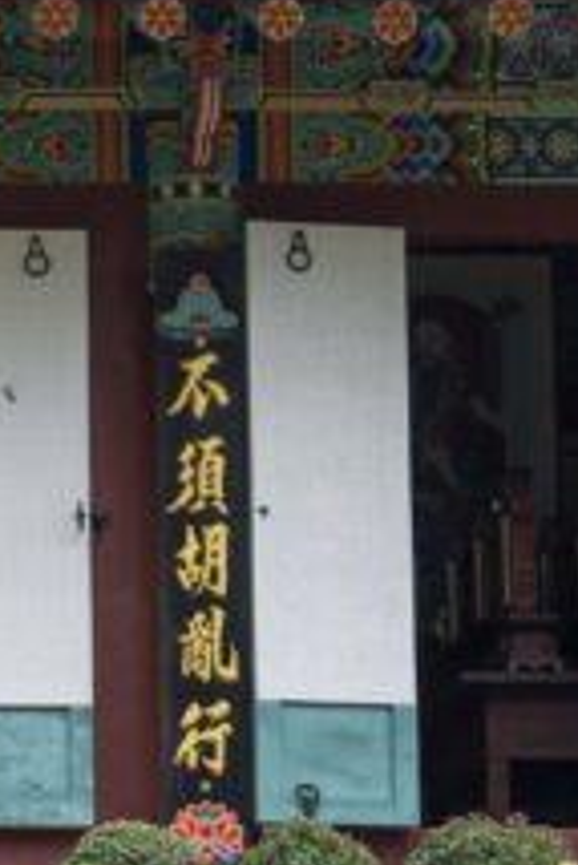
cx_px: -285
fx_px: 5289
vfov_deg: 9.3
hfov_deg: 6.2
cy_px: 424
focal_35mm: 220
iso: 160
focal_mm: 46
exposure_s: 1/60
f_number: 5.6
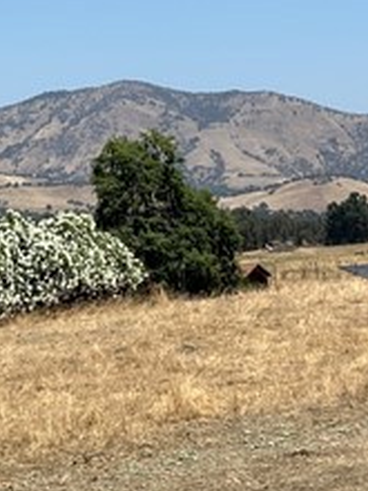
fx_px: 1715
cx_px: 103
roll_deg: +0.3
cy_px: -192
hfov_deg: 12.2
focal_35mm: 121
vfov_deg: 15.3
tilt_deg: +14.1
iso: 50
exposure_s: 1/6211
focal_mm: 5.7
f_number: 1.5
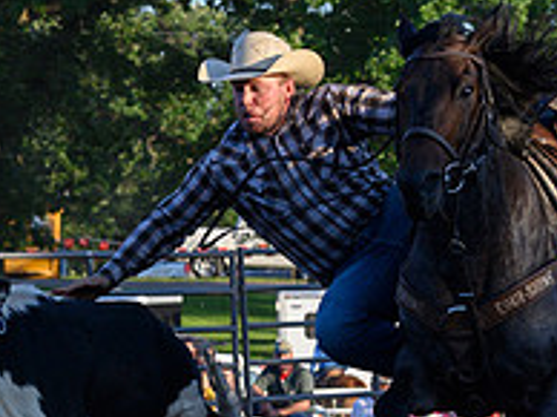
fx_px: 4950
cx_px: 174
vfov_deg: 4.8
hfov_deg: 6.4
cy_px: 475
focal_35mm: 308
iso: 450
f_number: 5.6
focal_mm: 86
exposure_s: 1/1000
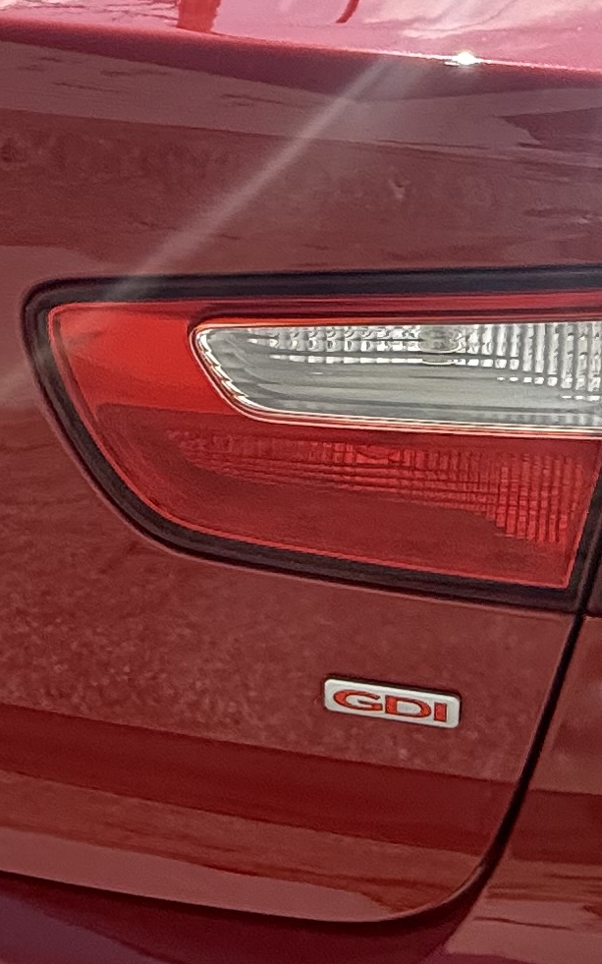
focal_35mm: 61
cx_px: 505
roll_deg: -2.1
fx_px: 1602
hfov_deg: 21.0
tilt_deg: -34.6
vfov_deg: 33.5
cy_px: 461
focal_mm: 2.22
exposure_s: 1/1211
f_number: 2.2
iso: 50
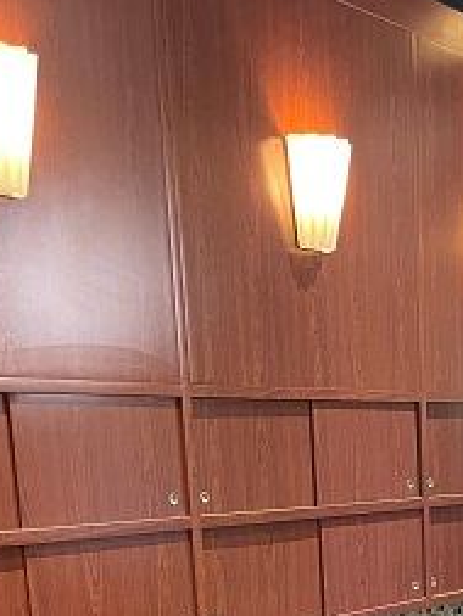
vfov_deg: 24.5
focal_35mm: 72
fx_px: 1283
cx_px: 447
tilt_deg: -13.6
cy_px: 735
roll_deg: +3.0
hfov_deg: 19.9
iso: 320
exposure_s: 1/40
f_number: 1.6
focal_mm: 4.2
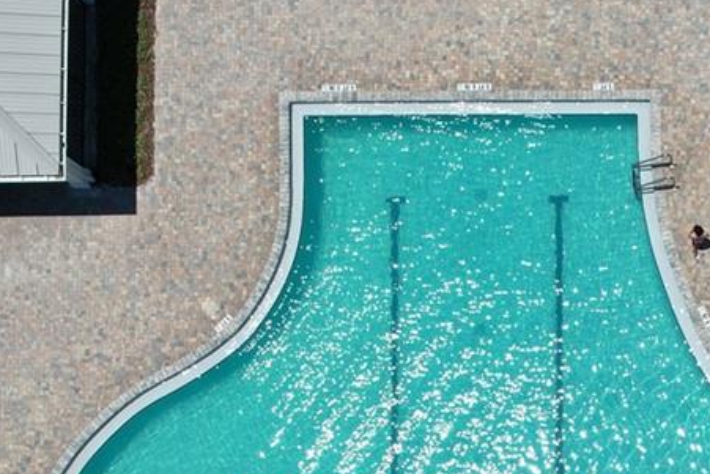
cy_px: 529
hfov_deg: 25.0
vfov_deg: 16.9
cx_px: 675
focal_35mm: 78
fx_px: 1539
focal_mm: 8.38
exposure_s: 1/1250
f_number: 2.8
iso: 100
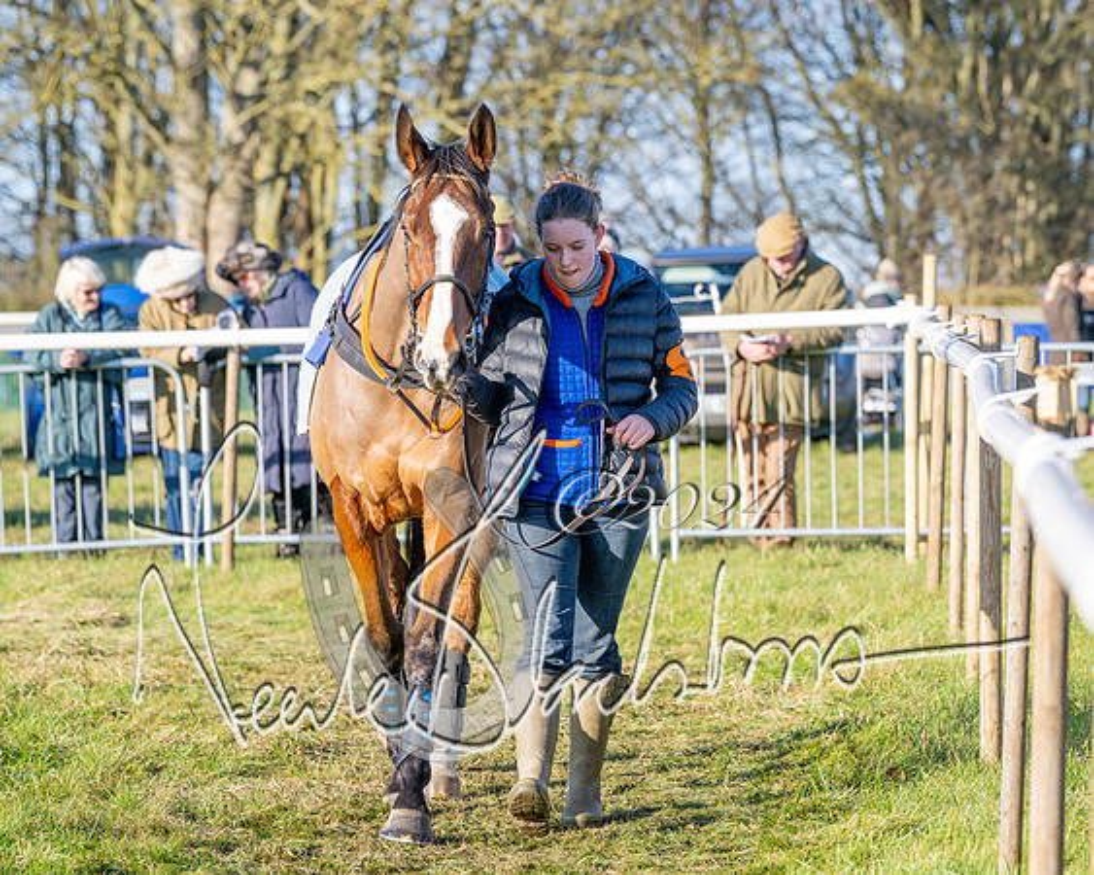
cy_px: 447
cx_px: 710
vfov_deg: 7.7
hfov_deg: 9.6
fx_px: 6497
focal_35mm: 201
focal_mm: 150
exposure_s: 1/1000
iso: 400
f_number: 5
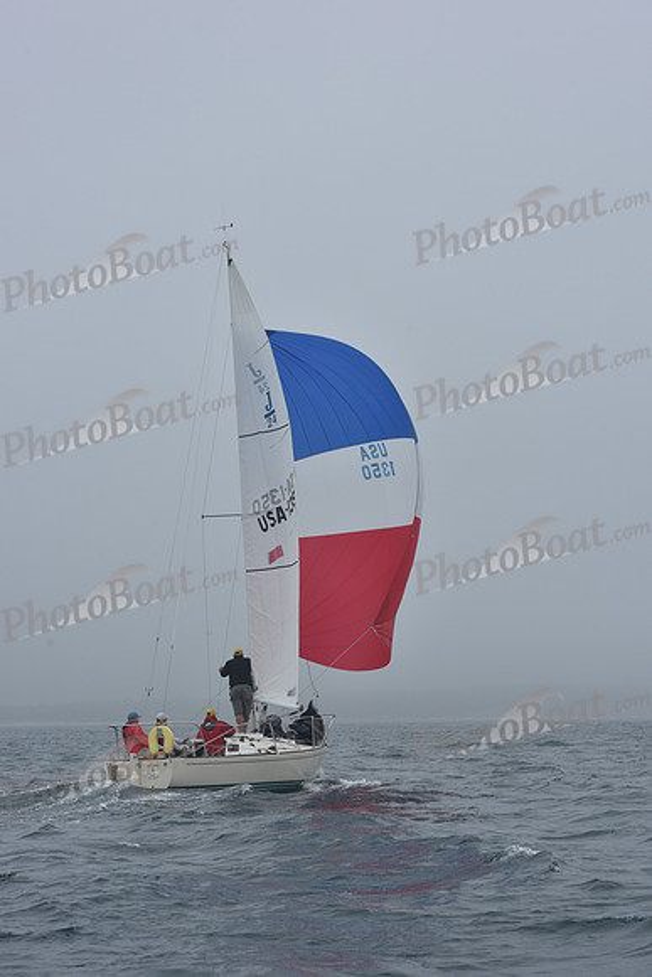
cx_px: 326
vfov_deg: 23.6
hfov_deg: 15.9
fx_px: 2335
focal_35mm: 86
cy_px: 488
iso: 250
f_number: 9
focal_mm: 86
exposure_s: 1/800
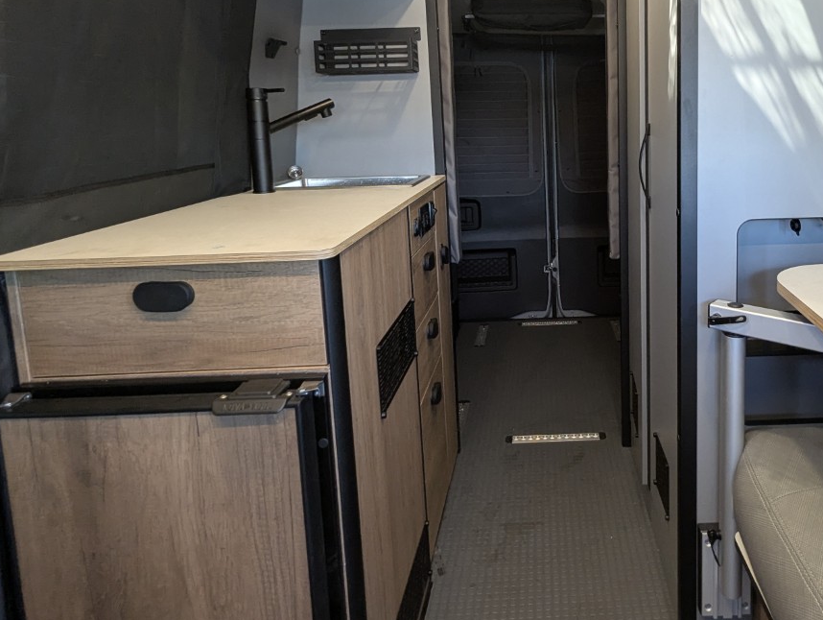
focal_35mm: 26
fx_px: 619
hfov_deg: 65.1
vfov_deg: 51.9
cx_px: 562
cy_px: 192
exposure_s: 1/24.1
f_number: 2.2
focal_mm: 2.35
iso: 88
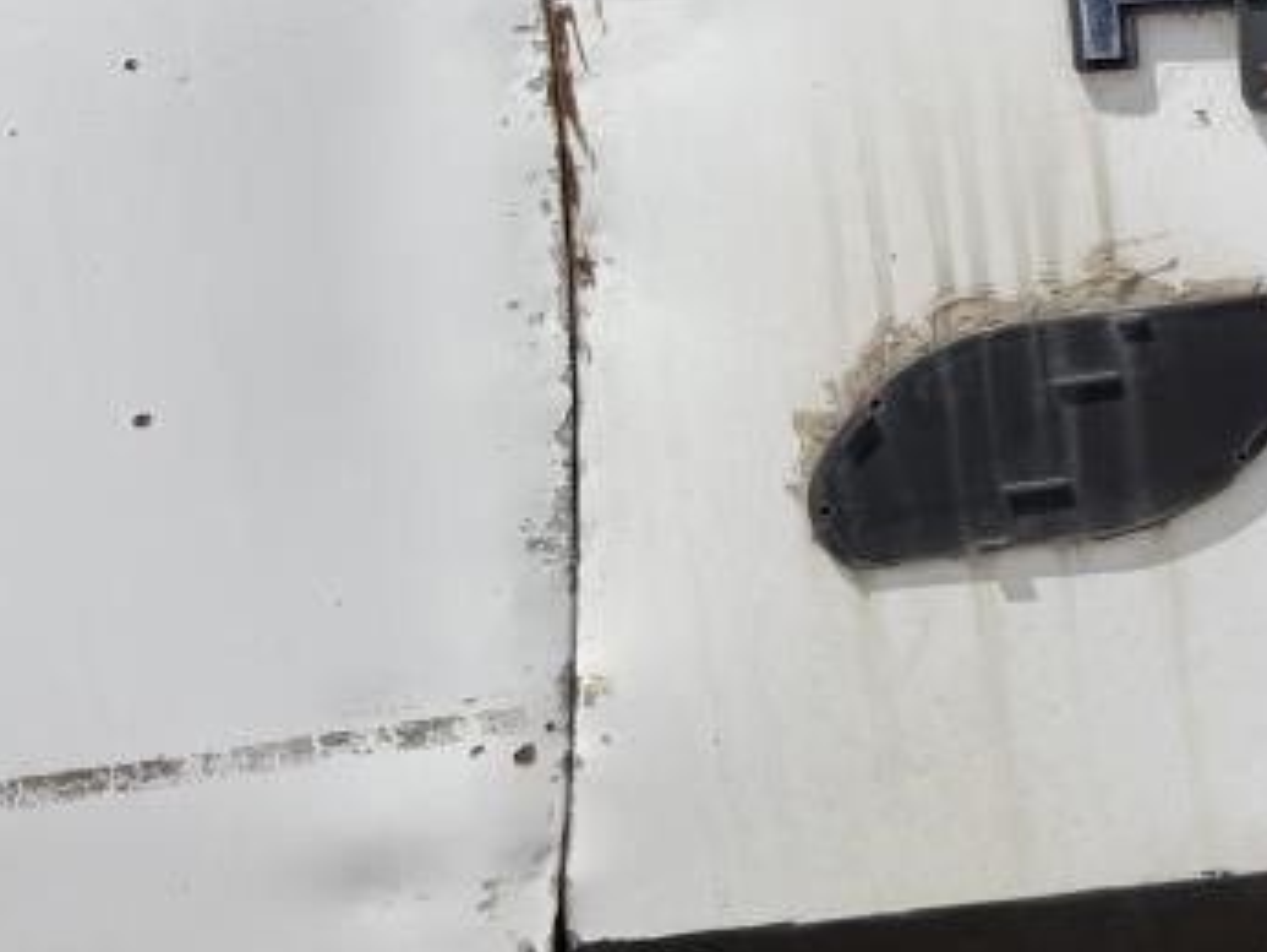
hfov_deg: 18.3
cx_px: 2134
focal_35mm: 89
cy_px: -70
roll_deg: -3.9
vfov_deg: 16.2
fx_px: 3259
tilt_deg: -11.7
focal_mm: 6.76
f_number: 1.78
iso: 80
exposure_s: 1/6711
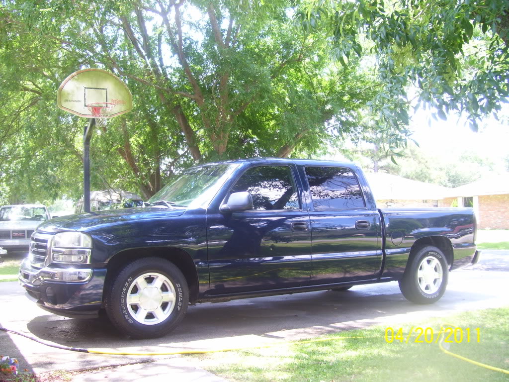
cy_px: 191
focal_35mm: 37
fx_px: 544
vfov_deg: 38.7
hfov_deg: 50.1
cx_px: 254
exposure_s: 1/90
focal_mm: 6
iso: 80
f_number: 2.7
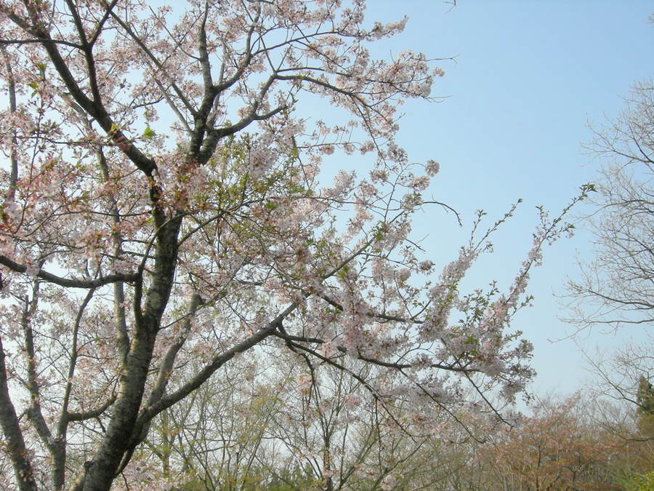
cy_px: 246
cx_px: 327
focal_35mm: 36
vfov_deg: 39.7
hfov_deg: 51.4
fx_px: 680
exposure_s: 1/328
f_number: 6
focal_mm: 7.5
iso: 100
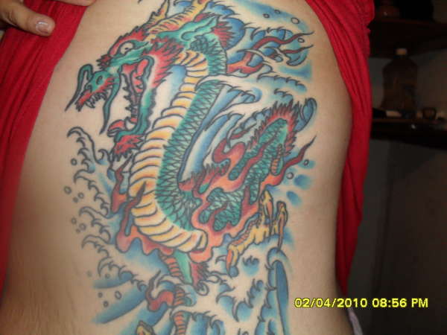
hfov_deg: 52.6
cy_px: 168
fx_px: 452
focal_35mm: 35
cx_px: 224
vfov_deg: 40.7
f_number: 3.2
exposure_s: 1/45
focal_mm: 6.3
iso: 200
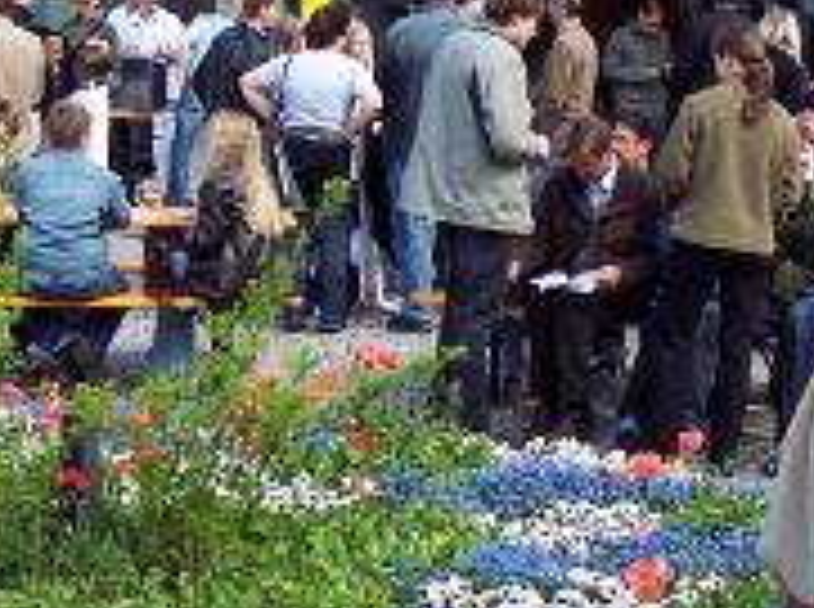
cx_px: 594
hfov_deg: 18.2
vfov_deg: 13.6
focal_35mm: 108
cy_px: 106
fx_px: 2535
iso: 100
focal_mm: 8
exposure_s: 1/250
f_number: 3.4
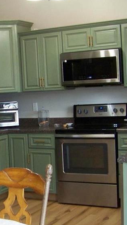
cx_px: -1
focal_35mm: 72
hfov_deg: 16.4
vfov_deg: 29.3
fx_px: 431
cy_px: 138
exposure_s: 1/30
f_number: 2.8
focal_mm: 5.85
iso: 200
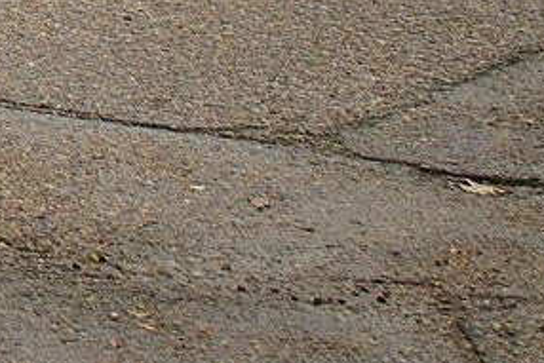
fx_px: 3568
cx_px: -1136
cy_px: -758
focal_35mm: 236
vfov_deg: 5.5
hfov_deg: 7.6
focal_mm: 33
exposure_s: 1/100
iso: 100
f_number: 5
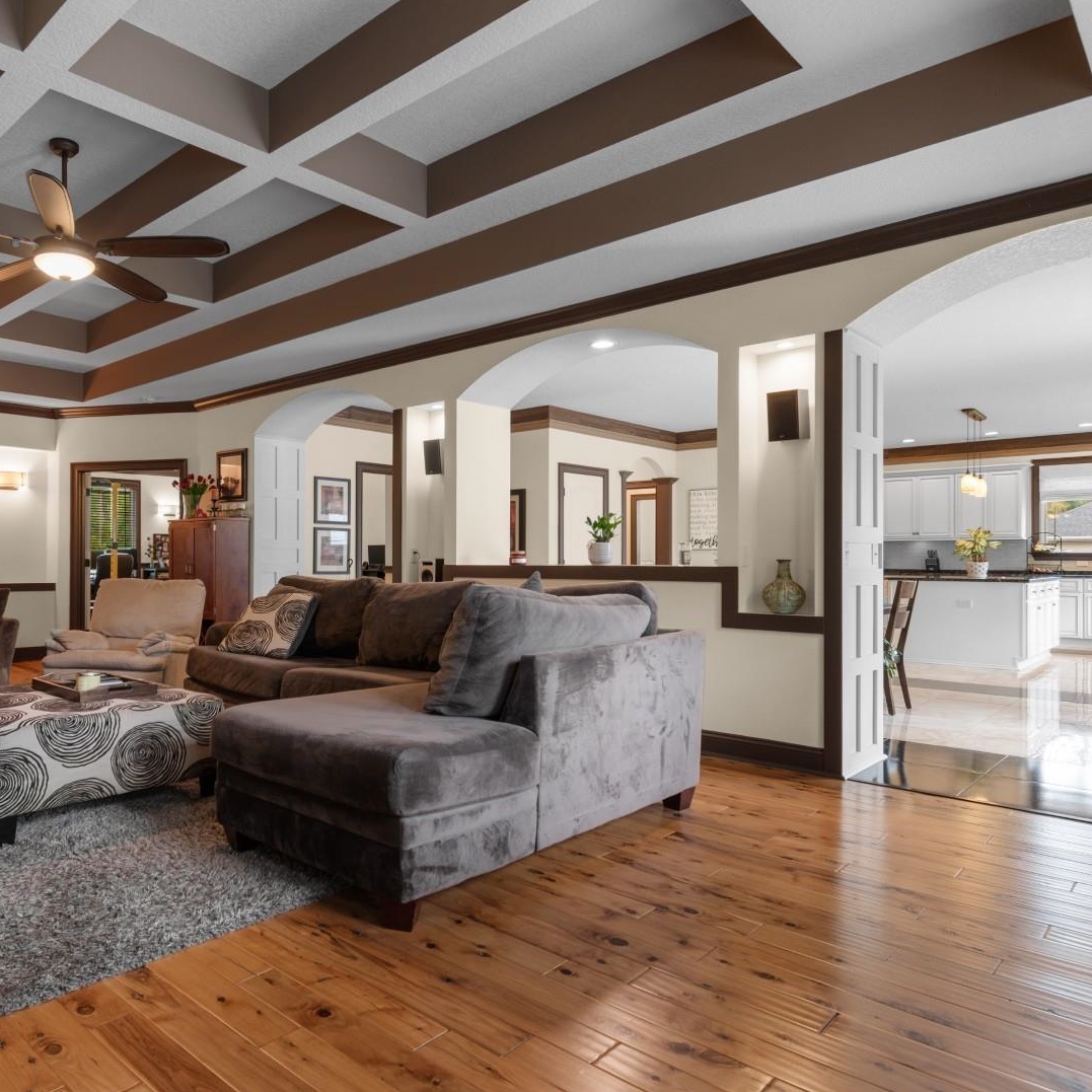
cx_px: 387
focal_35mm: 23
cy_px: 545
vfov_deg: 67.3
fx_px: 821
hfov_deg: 65.9
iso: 100
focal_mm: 12
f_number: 4.8
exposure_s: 2
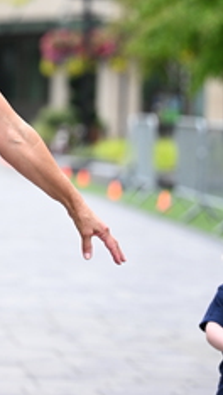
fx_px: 2633
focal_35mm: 251
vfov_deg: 8.6
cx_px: -85
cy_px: 95
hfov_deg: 4.8
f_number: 2.8
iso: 400
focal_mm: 102
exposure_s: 1/1000
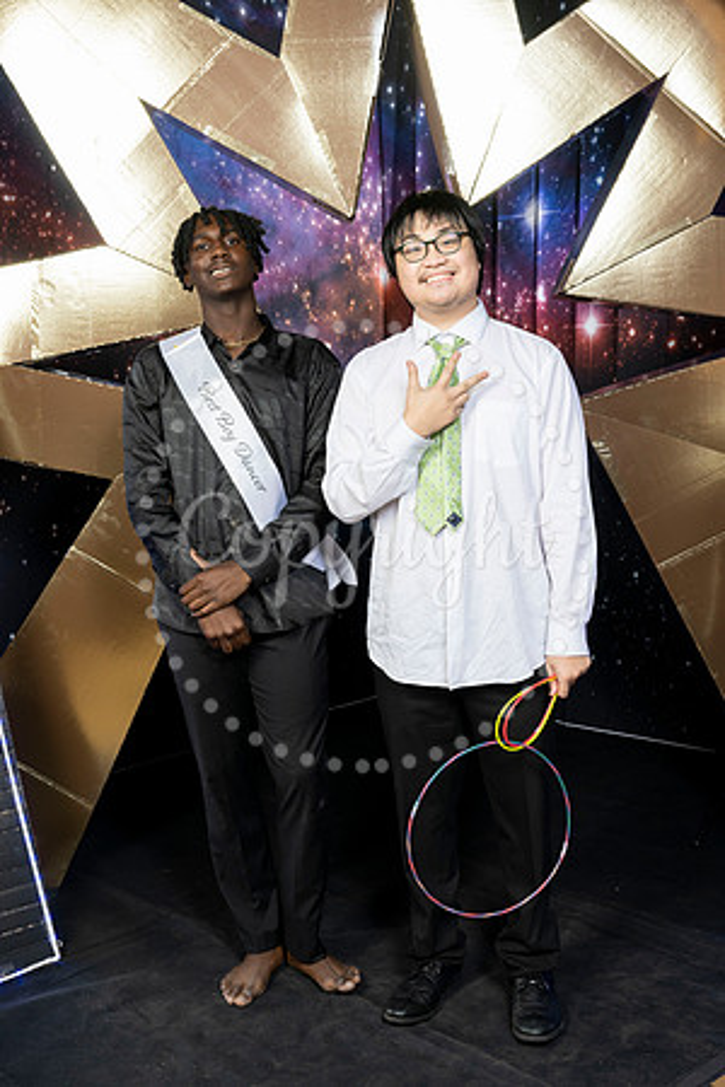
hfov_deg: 31.9
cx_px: 362
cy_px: 544
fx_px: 1269
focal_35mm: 42
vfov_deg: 46.4
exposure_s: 1/100
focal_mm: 42
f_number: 9
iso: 320
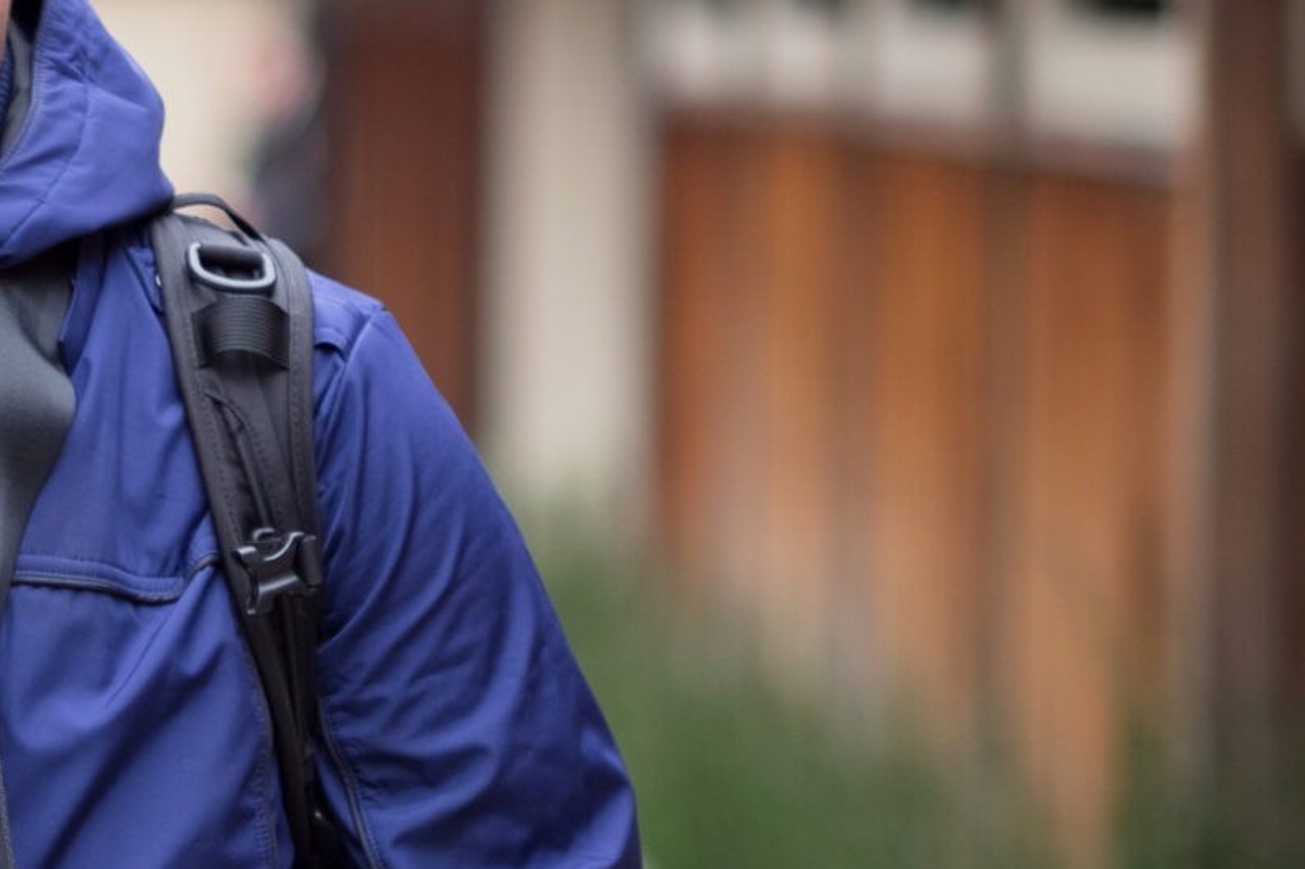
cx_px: -249
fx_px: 9604
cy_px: 433
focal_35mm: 265
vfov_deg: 5.2
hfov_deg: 7.7
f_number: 1.2
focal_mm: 56
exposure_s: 1/1250
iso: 200
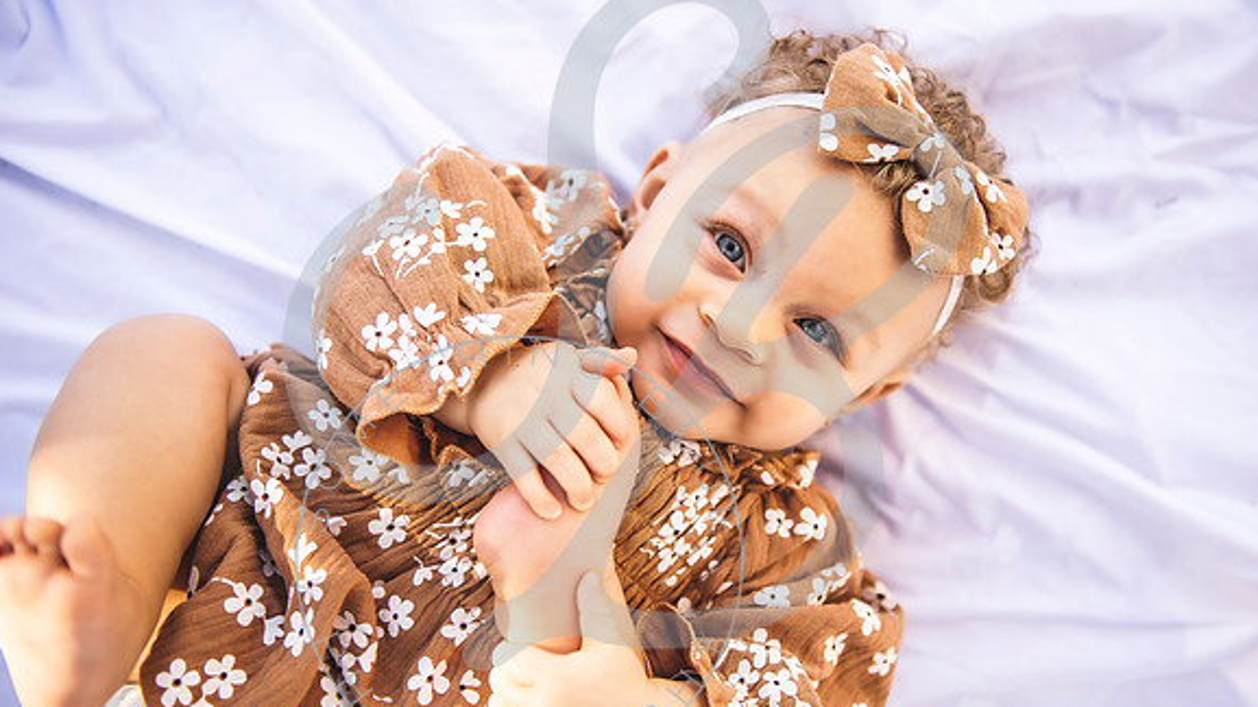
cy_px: 393
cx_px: 653
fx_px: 1534
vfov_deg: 25.9
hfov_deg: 44.6
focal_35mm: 46
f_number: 2.8
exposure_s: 1/400
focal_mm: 42
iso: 200
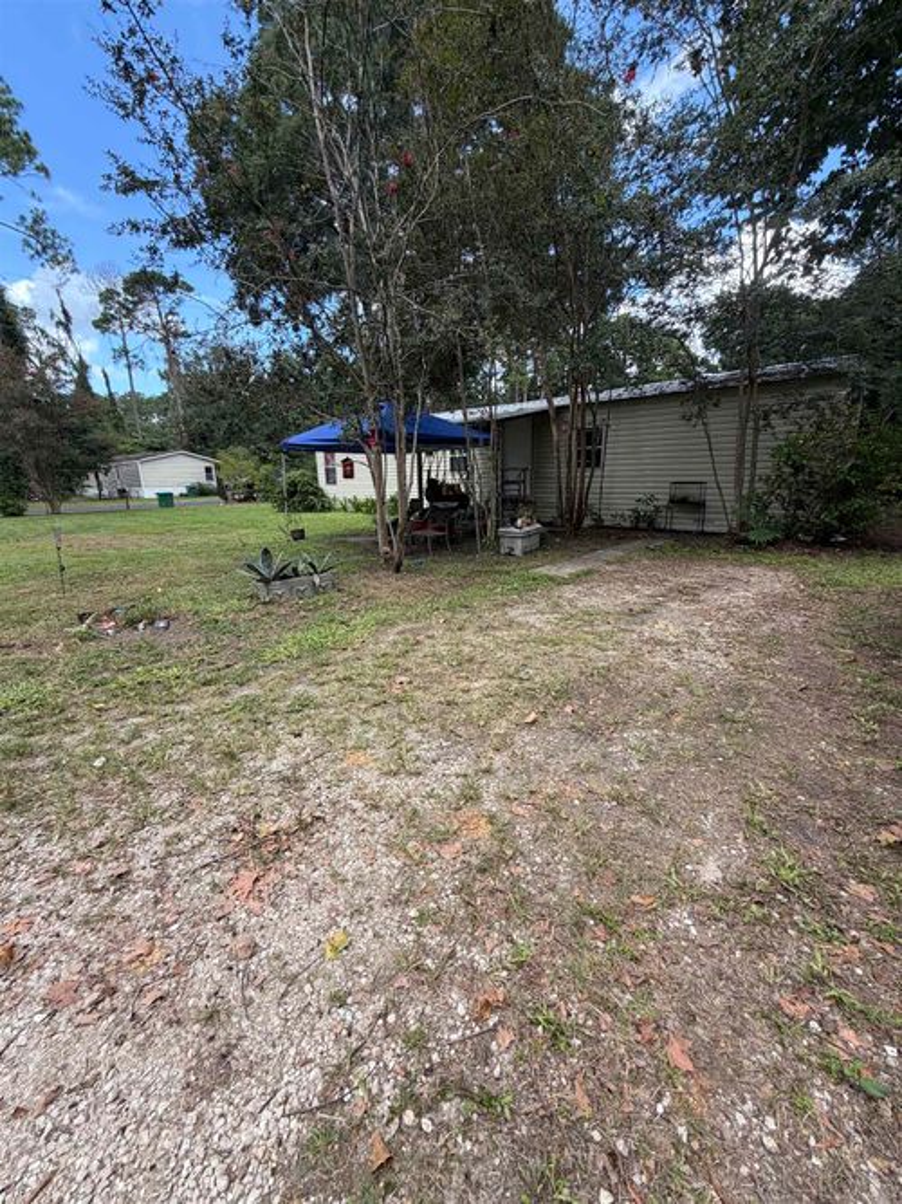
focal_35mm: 14
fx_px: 487
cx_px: 451
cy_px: 602
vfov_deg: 102.1
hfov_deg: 85.7
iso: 64
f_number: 2.2
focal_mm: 2.22
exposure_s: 1/502
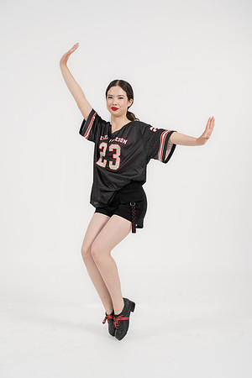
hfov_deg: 29.9
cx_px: 126
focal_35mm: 45
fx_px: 472
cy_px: 189
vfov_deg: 43.6
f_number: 8
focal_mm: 45
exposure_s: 1/125
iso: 320
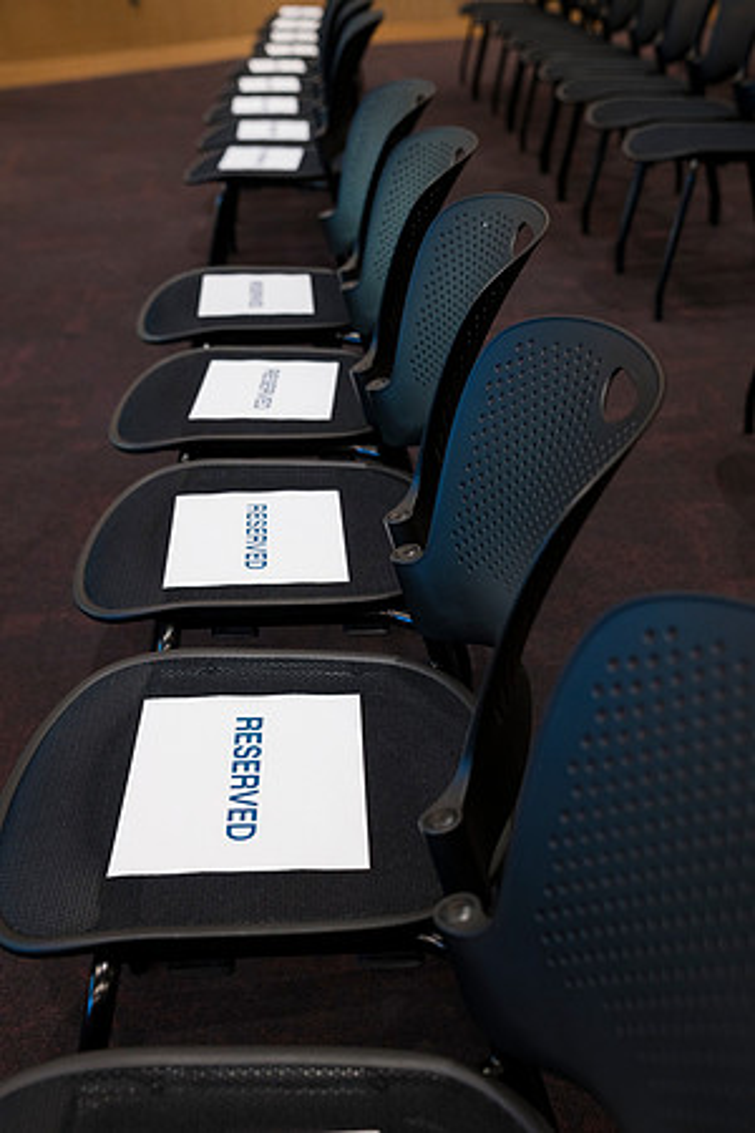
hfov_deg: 31.9
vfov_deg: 46.4
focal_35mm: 42
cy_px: 566
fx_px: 1321
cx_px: 378
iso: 640
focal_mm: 42
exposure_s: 1/200
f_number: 3.5
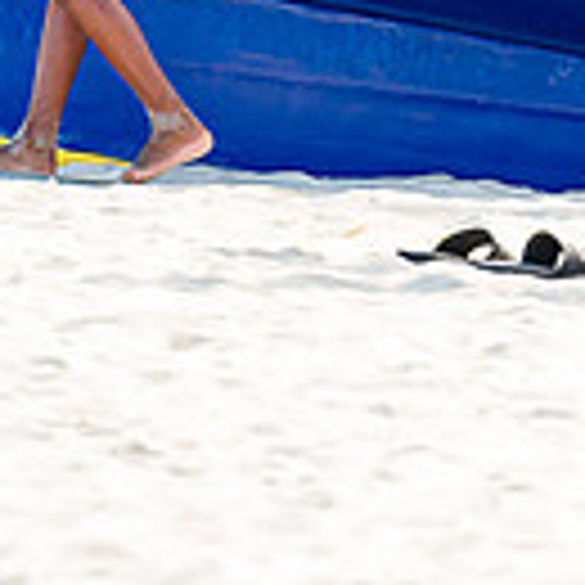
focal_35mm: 1045
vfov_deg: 1.7
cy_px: -43
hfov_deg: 1.7
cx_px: 1156
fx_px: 19980
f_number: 6.3
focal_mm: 180
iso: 400
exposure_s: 1/320
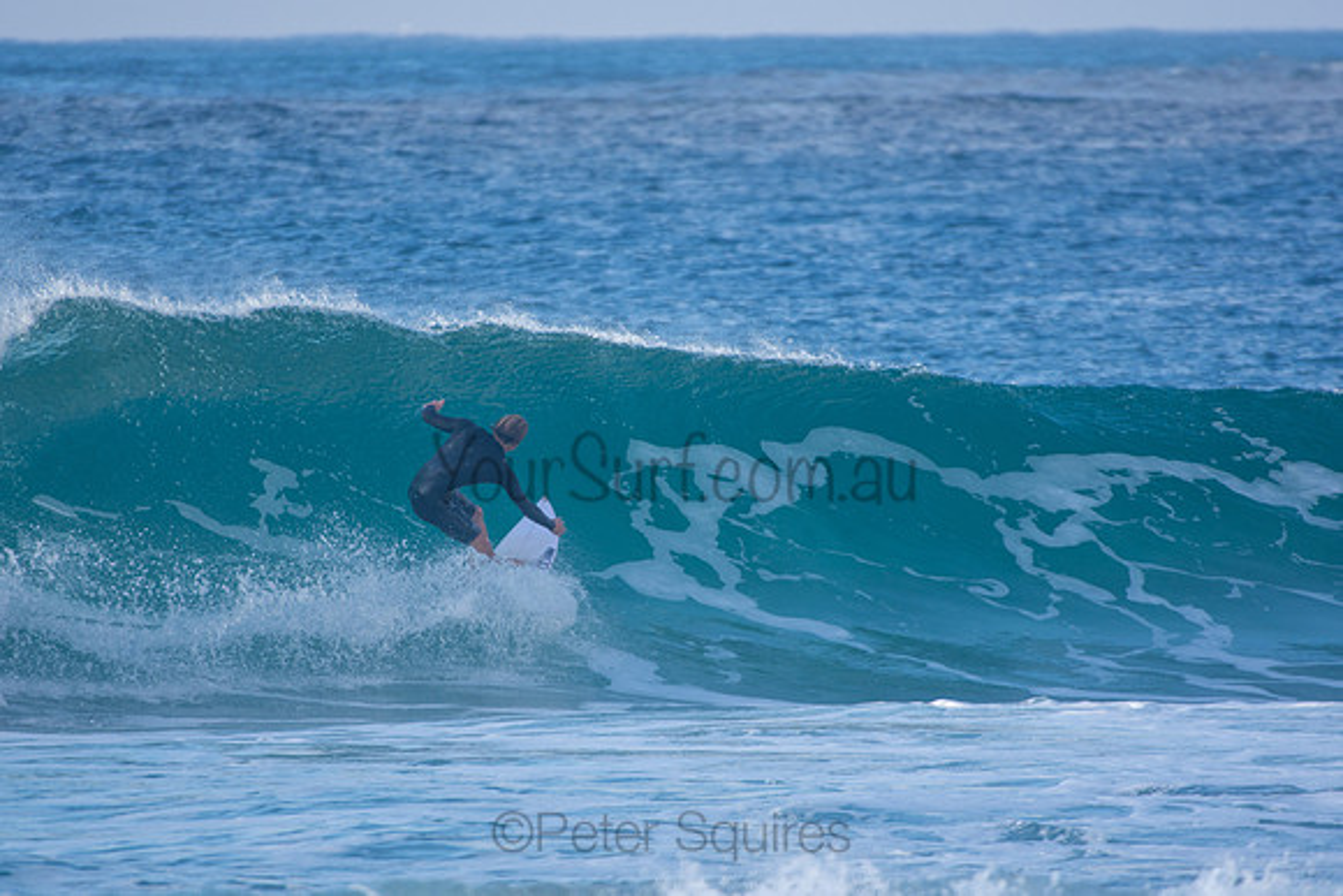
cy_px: 448
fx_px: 29374
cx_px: 672
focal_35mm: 787
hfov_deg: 2.6
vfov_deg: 1.7
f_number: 5.6
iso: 250
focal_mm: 500
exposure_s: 1/640
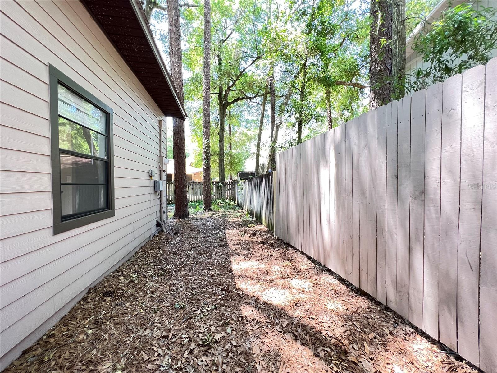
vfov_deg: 89.9
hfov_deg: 106.2
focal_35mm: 13
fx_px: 187
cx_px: 248
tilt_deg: -1.4
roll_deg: +0.2
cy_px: 186
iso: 200
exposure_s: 1/99
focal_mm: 1.57
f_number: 1.8
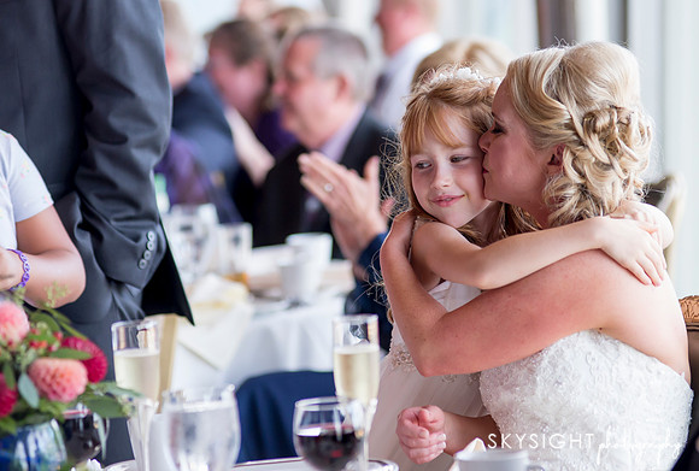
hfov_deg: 11.5
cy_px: 197
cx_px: 385
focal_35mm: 178
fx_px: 3460
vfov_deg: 7.8
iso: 1000
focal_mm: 135
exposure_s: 1/250
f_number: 3.5
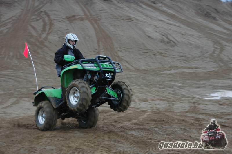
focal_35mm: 60
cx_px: 116
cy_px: 77
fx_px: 386
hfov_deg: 33.4
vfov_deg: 22.6
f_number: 5.6
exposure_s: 1/125
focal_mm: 40
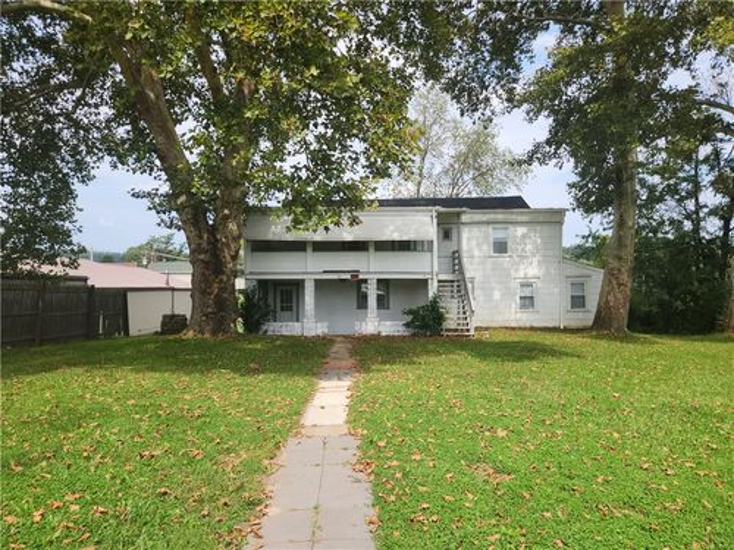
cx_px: 367
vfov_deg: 58.9
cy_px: 275
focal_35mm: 23
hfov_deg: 73.9
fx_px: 488
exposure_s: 1/1058
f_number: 1.8
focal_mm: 5.4
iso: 20
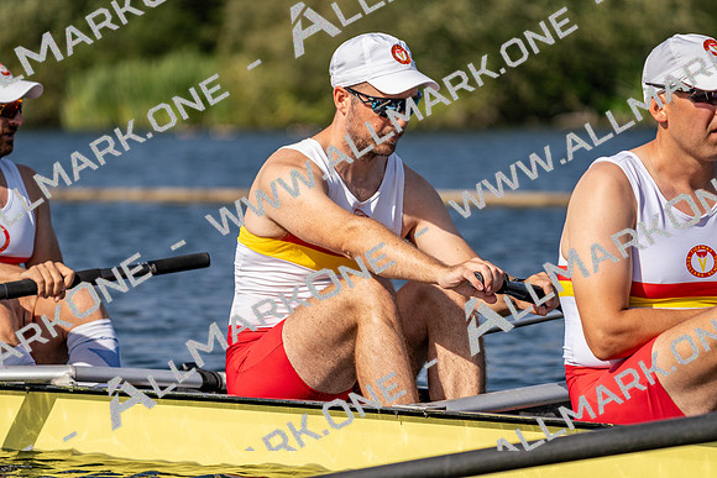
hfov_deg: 7.6
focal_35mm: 270
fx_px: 5379
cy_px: 239
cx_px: 358
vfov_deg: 5.1
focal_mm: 270
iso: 125
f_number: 5.6
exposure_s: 1/1600
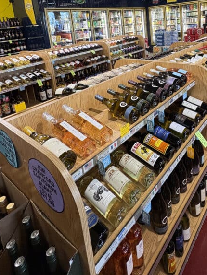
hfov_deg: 53.6
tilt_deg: -10.9
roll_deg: +4.8
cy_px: 57
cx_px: 141
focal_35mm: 25
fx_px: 199
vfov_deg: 63.6
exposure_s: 1/120
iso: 250
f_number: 2.2
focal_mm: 2.22
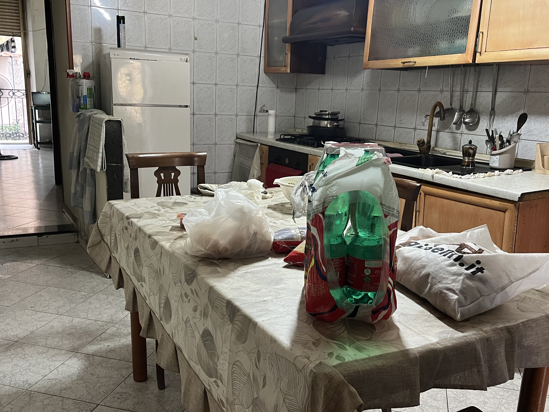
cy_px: 224
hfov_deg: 55.3
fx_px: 523
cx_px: 266
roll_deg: -2.2
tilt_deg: -14.0
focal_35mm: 33
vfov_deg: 42.9
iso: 500
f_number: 1.6
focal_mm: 5.1
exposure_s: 1/50
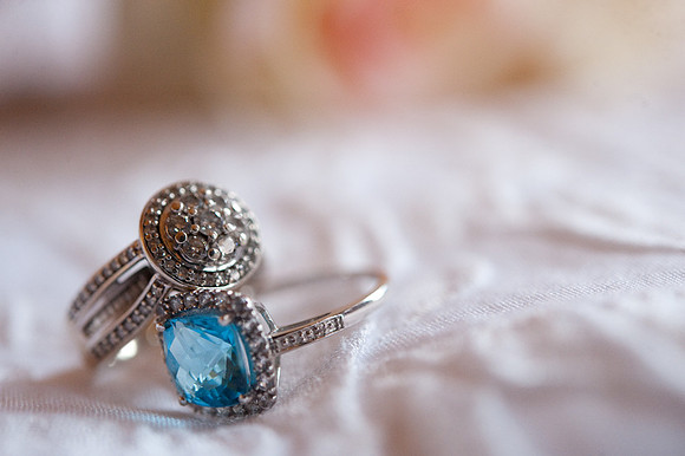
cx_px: 342
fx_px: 1141
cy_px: 228
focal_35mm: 60
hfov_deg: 33.4
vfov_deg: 22.6
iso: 3200
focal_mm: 60
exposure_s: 1/160
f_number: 5.6
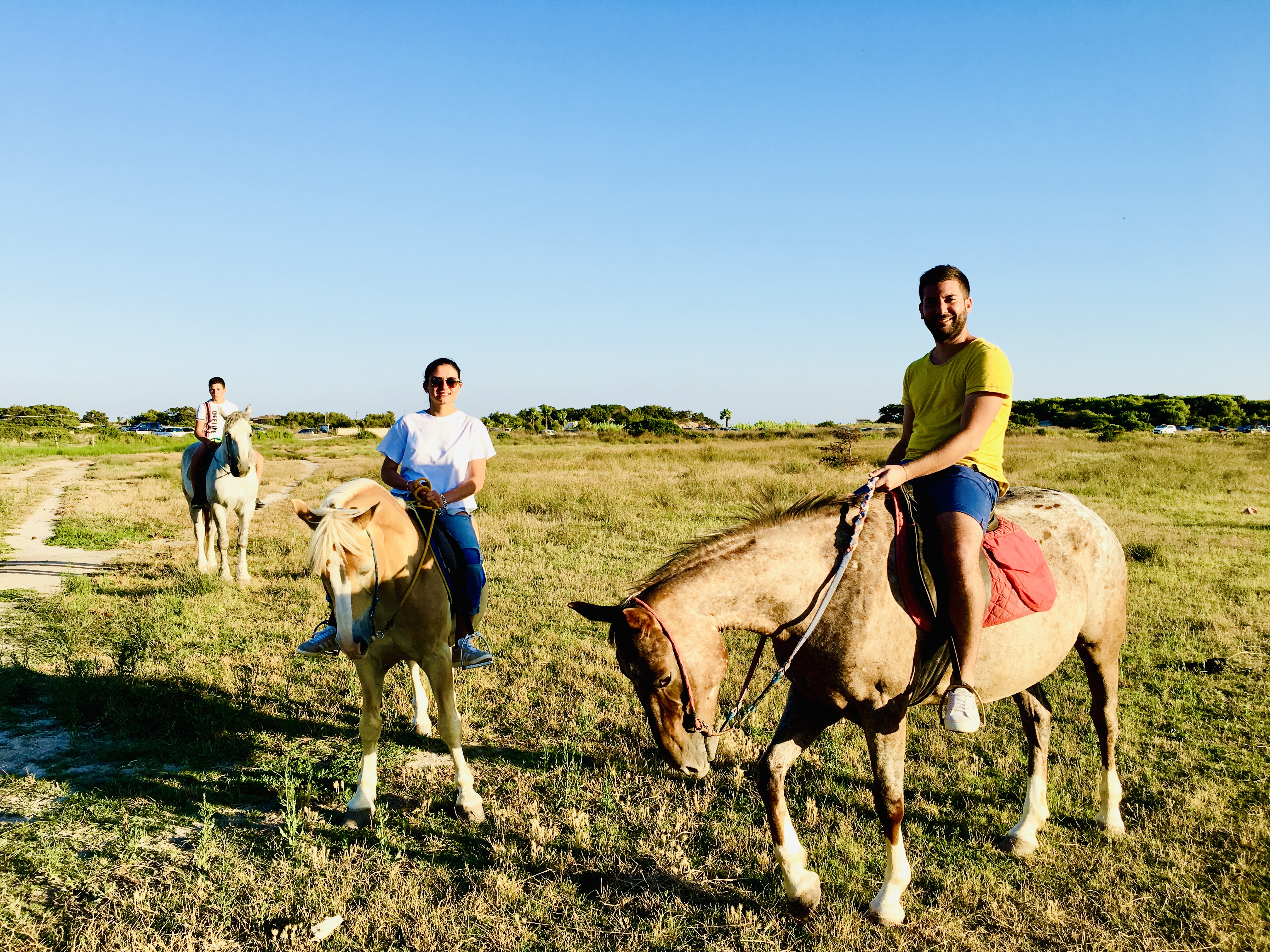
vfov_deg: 48.2
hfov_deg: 61.7
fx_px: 1064
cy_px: 476
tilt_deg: +0.1
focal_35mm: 29
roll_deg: -0.6
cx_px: 635
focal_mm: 4.15
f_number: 2.2
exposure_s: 1/884
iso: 25
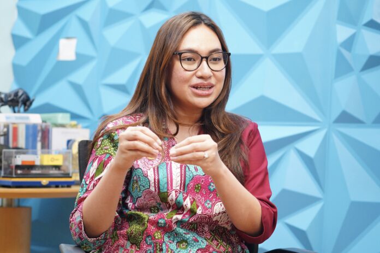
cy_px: 126
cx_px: 190
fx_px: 897
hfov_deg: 23.9
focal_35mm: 85
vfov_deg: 16.0
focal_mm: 85
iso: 3200
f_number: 4
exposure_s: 1/200
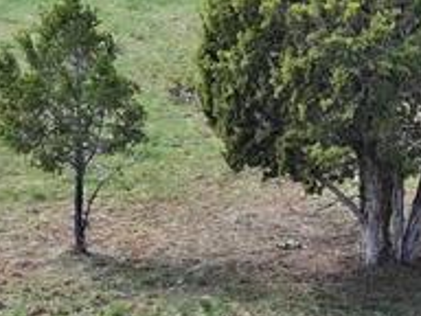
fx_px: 4549
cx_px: -431
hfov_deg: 5.2
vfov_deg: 3.9
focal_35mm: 374
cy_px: -373
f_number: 2.8
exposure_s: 1/1600
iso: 400
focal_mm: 19.35
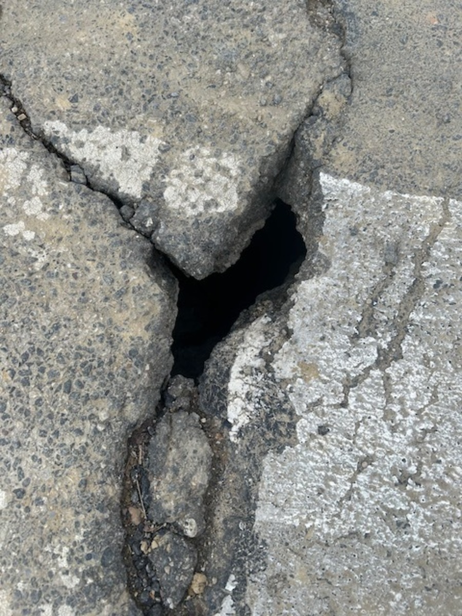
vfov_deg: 67.3
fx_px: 463
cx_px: 231
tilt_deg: -75.0
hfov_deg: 53.1
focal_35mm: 26
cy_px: 308
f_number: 1.5
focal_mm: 5.7
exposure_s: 1/674
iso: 50
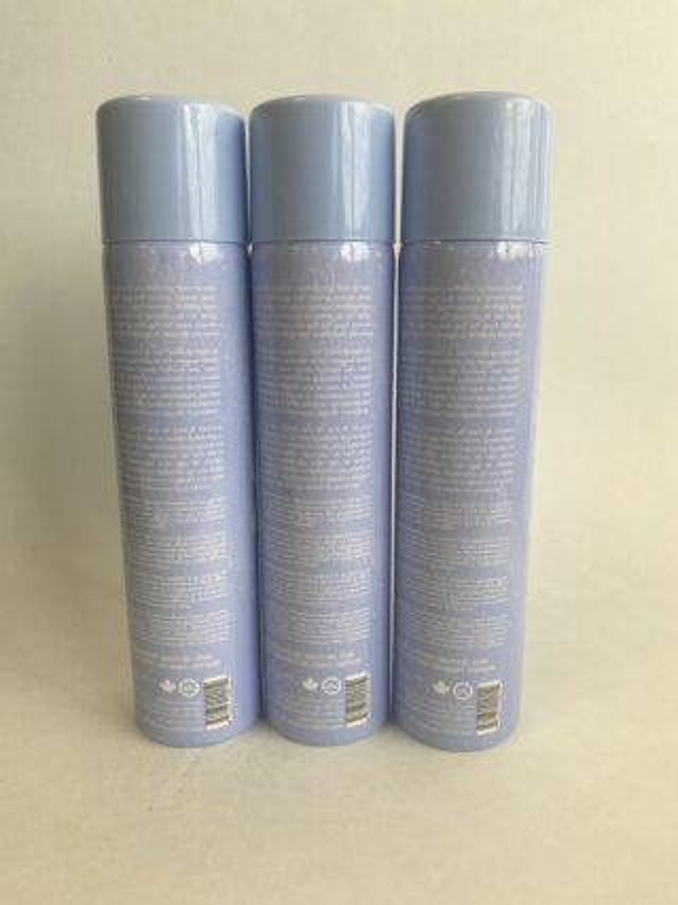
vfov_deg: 67.3
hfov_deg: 53.0
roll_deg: -0.3
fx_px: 679
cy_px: 452
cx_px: 339
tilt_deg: -10.6
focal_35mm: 26
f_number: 1.8
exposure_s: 1/122
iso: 32
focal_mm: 4.25
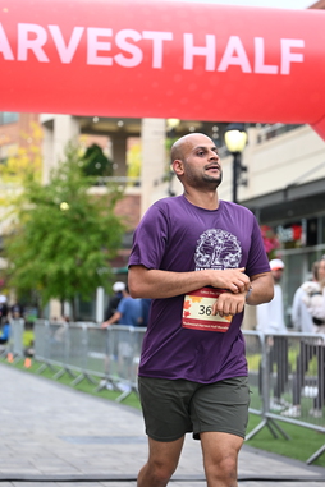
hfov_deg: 13.5
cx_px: 184
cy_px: 240
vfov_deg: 20.2
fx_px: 1368
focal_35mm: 101
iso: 640
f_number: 2.8
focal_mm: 70
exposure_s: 1/1600
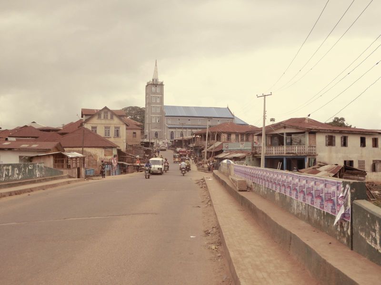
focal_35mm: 47
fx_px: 517
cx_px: 190
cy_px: 142
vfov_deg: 30.9
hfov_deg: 40.4
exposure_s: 1/640
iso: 80
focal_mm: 8.4
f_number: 4
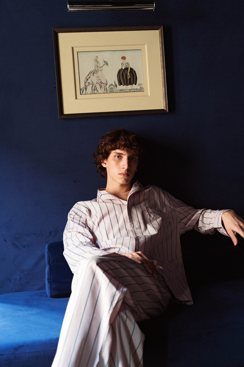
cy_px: 184
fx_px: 508
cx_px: 122
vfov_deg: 39.6
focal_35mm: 50
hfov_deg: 27.0
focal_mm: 50
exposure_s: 1/15
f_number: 4
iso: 1600
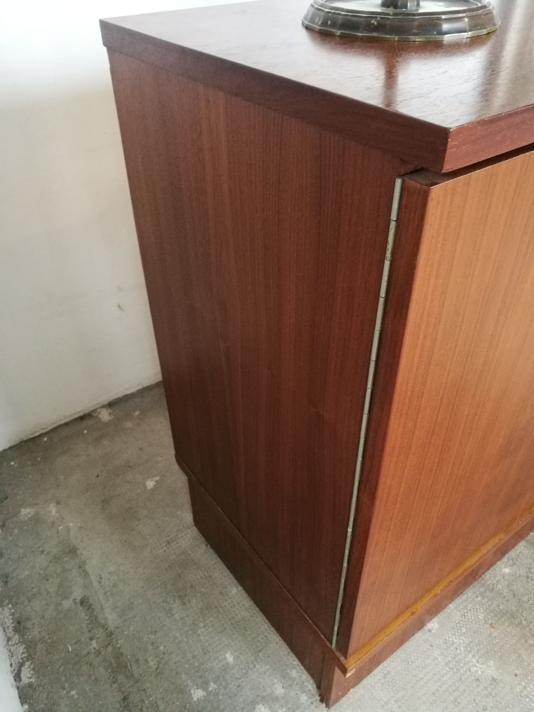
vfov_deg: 65.3
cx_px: 267
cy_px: 356
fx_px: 555
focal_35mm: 27
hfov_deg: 51.4
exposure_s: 1/25
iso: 500
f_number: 2.2
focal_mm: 4.5
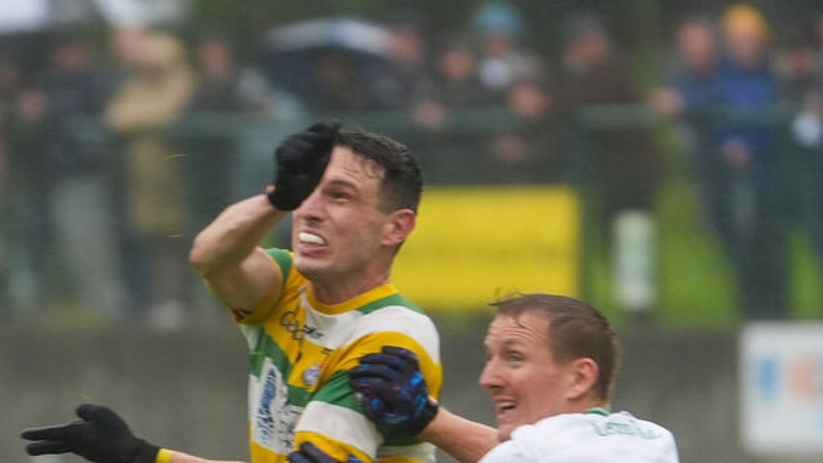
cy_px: 444
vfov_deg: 1.3
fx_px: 20166
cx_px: 260
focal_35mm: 924
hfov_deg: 2.3
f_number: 6.3
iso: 1250
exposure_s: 1/640
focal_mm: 422
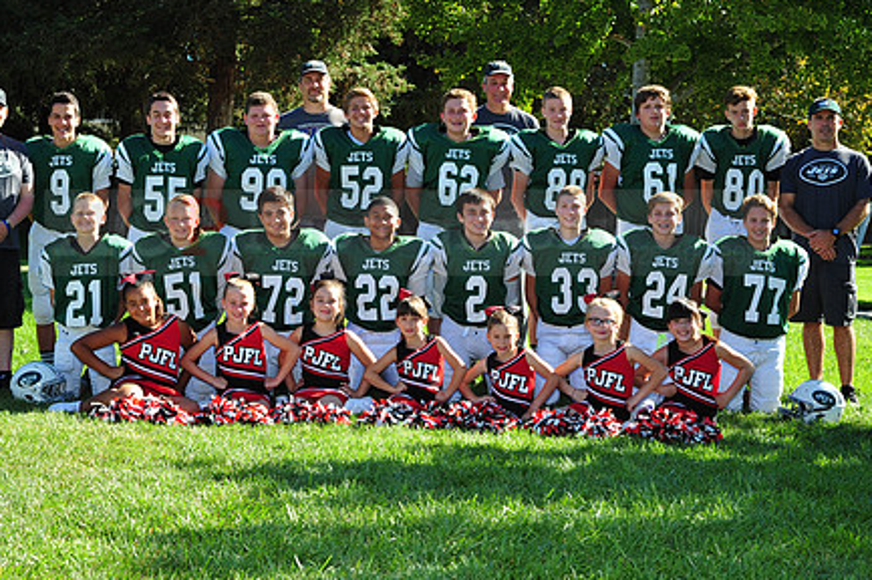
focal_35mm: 67
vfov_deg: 20.2
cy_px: 215
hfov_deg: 30.1
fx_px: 1622
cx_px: 383
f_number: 7.1
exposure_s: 1/400
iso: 400
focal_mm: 50
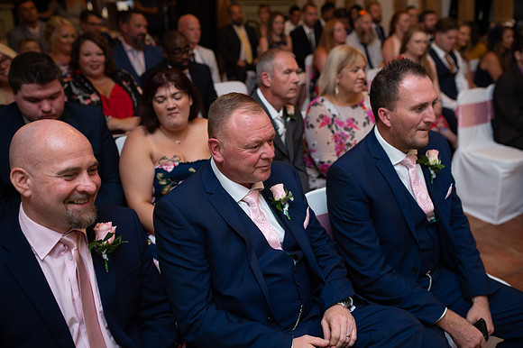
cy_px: 174
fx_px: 508
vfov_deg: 37.8
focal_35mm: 35
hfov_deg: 54.5
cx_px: 262
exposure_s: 1/100
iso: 500
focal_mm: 35
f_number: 2.8
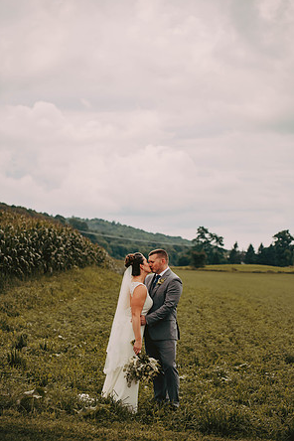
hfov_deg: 19.2
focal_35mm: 71
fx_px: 870
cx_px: 146
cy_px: 219
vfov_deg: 28.5
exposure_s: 1/1000
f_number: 2.8
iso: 200
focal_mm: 70
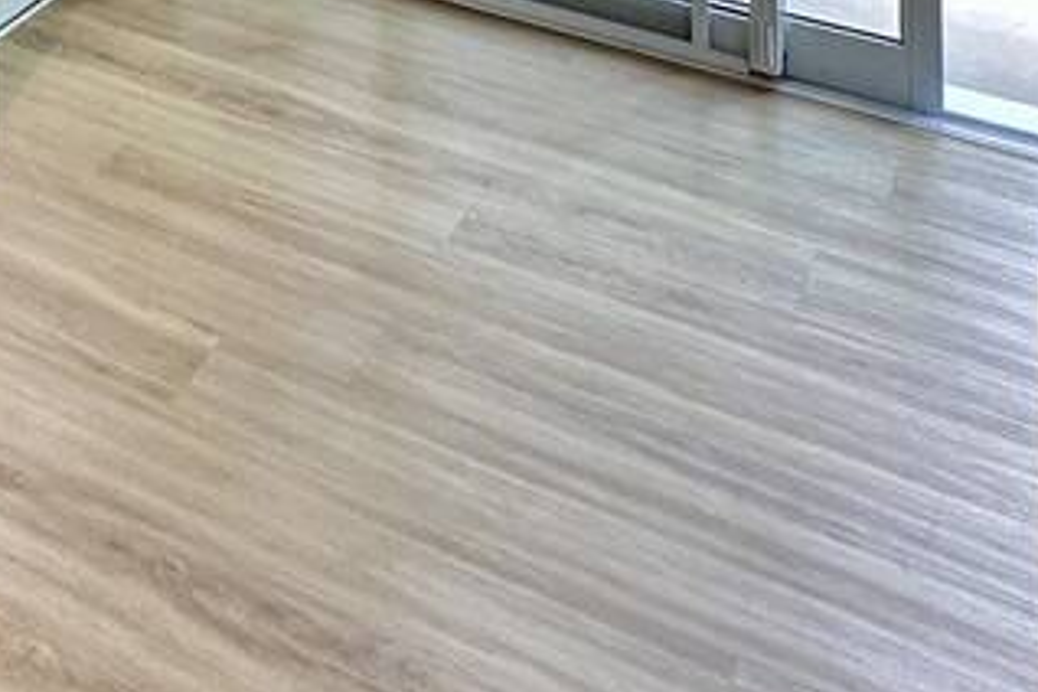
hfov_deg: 24.6
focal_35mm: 66
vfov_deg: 14.9
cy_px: -852
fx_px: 1903
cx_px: -460
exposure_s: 1/120
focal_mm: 2.22
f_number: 2.2
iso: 80
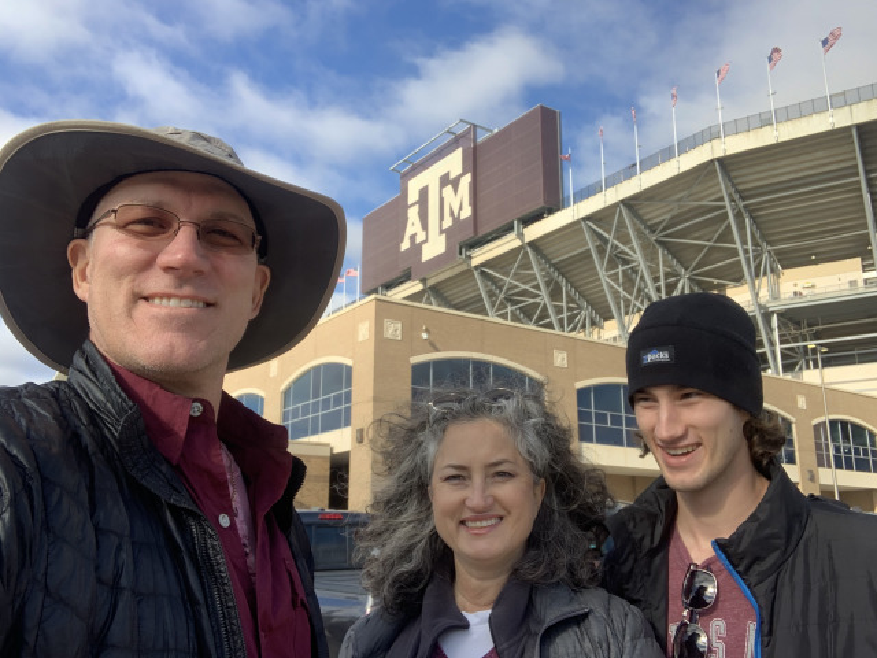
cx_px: 438
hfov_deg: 56.8
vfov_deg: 44.2
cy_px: 329
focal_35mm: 32
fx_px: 811
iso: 16
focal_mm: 2.87
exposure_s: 1/394
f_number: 2.2
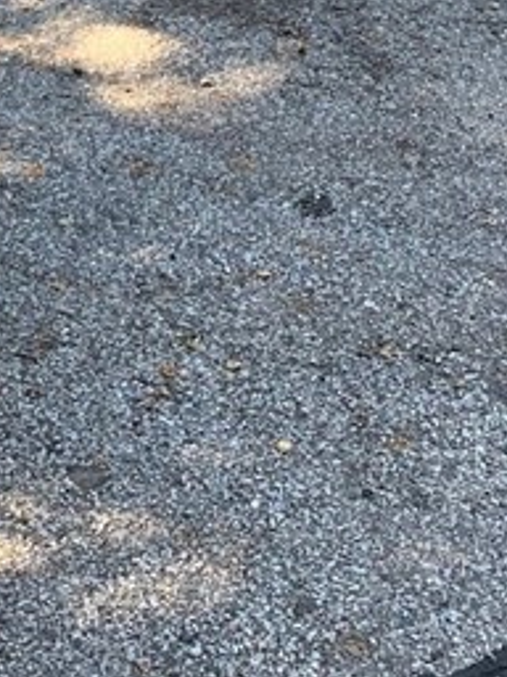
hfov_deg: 14.0
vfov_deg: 16.5
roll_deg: +0.3
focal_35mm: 104
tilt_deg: -8.6
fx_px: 2031
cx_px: 3
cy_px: -450
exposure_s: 1/134
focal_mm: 4.25
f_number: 1.8
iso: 25
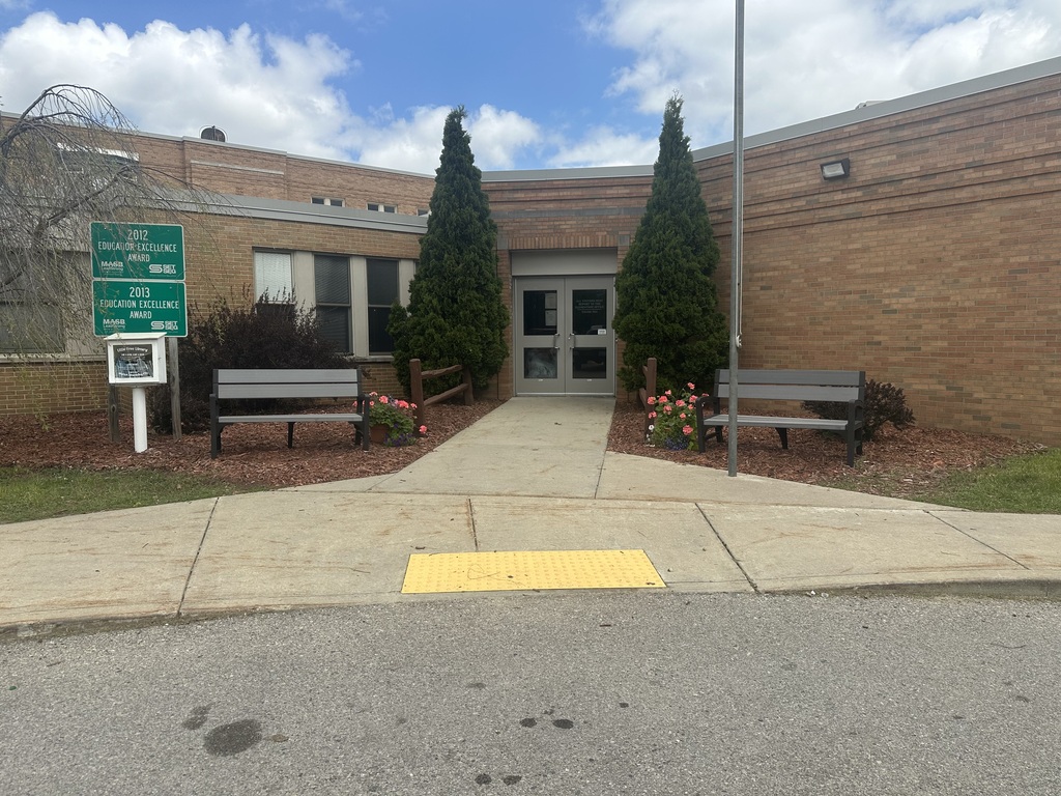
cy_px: 398
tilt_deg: -3.4
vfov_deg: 56.8
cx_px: 530
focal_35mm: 24
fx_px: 736
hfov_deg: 71.6
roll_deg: +0.7
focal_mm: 6.86
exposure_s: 1/3717
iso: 80
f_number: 1.78
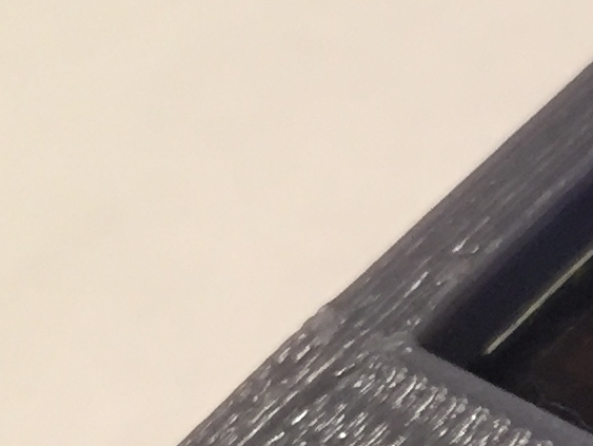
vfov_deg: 8.8
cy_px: 491
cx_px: 1229
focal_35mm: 168
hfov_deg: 10.7
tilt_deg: -48.3
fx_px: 2880
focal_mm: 4.15
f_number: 2.2
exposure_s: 1/30
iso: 125
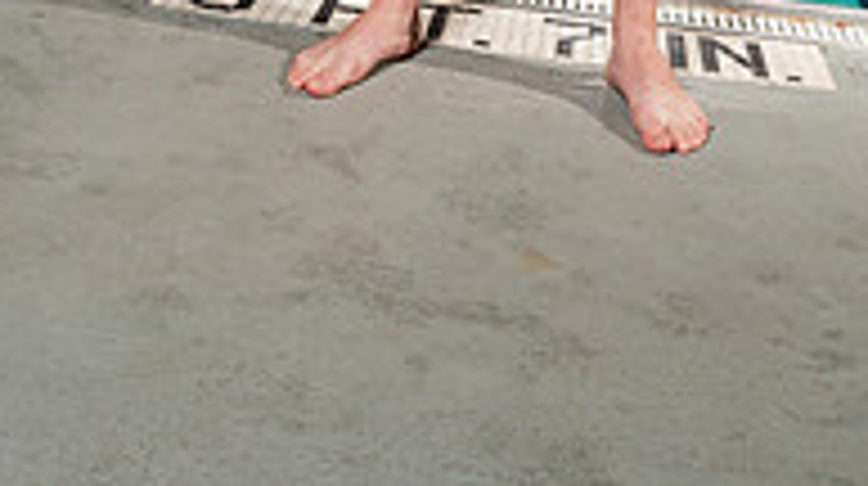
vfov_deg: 14.8
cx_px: 504
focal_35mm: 66
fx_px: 1517
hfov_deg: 31.9
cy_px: -495
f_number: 7.1
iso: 400
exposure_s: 1/250
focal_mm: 27
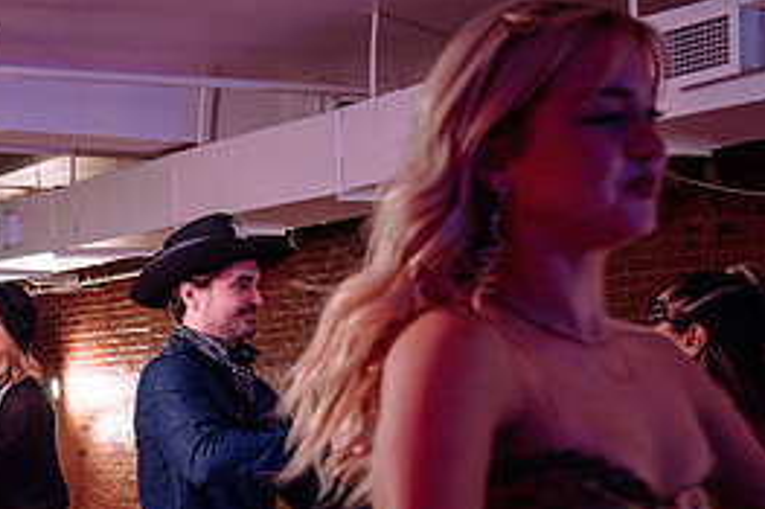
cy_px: 488
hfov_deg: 23.3
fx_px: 1741
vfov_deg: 16.3
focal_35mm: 82
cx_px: -79
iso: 800
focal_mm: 36
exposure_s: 1/100
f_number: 4.5
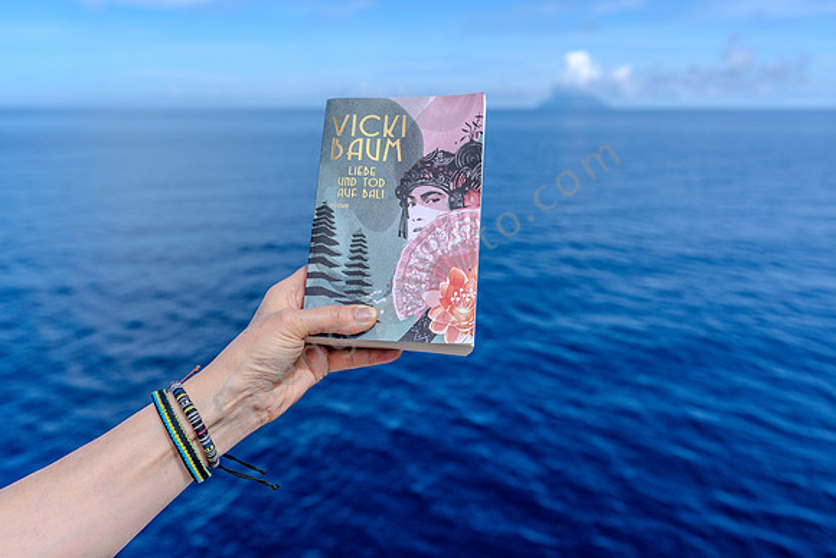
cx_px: 418
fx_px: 697
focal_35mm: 30
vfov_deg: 43.6
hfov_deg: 61.9
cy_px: 279
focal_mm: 30
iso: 250
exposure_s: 1/2000
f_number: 4
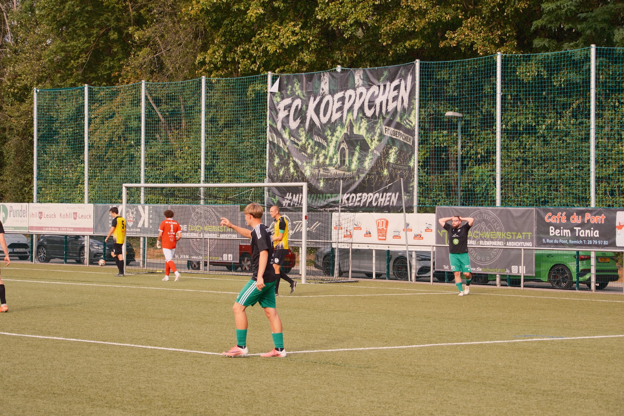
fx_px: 1629
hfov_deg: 21.7
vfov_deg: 14.6
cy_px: 208
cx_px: 312
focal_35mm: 94
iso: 1250
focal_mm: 62.9
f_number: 5.6
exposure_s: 1/1000
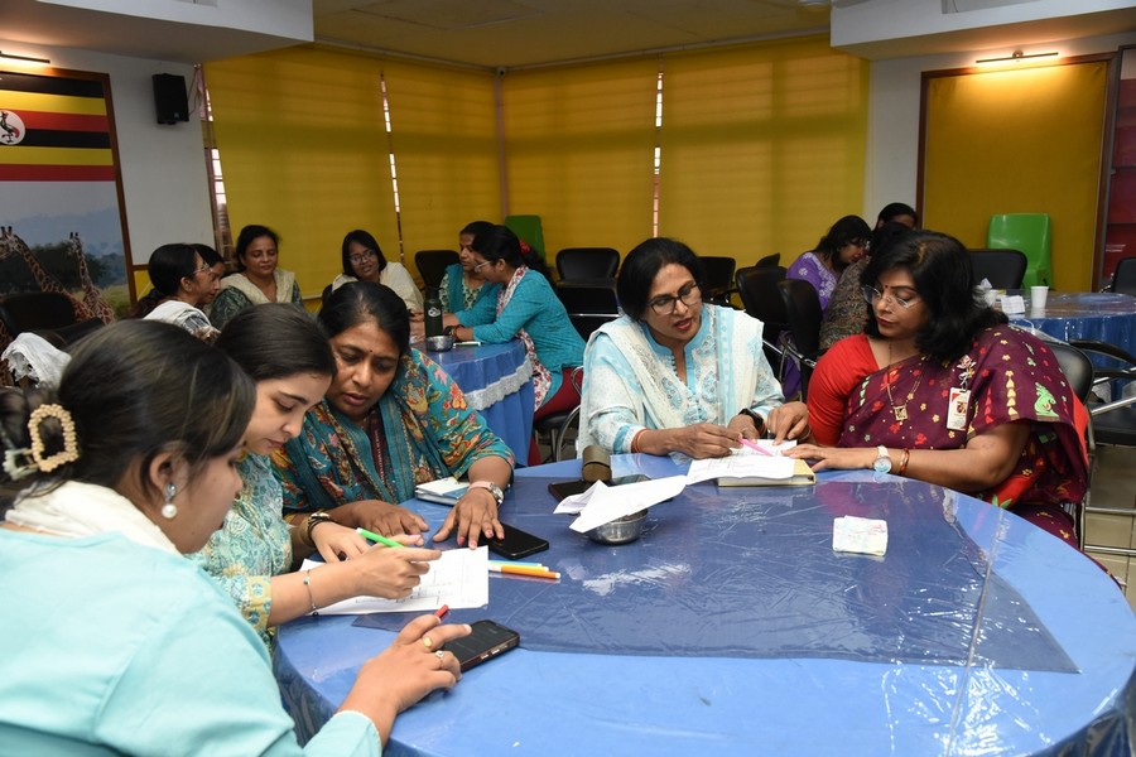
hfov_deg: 60.3
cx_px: 568
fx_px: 978
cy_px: 378
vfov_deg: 42.3
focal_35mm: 31
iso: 2500
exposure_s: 1/200
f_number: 5.6
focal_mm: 31
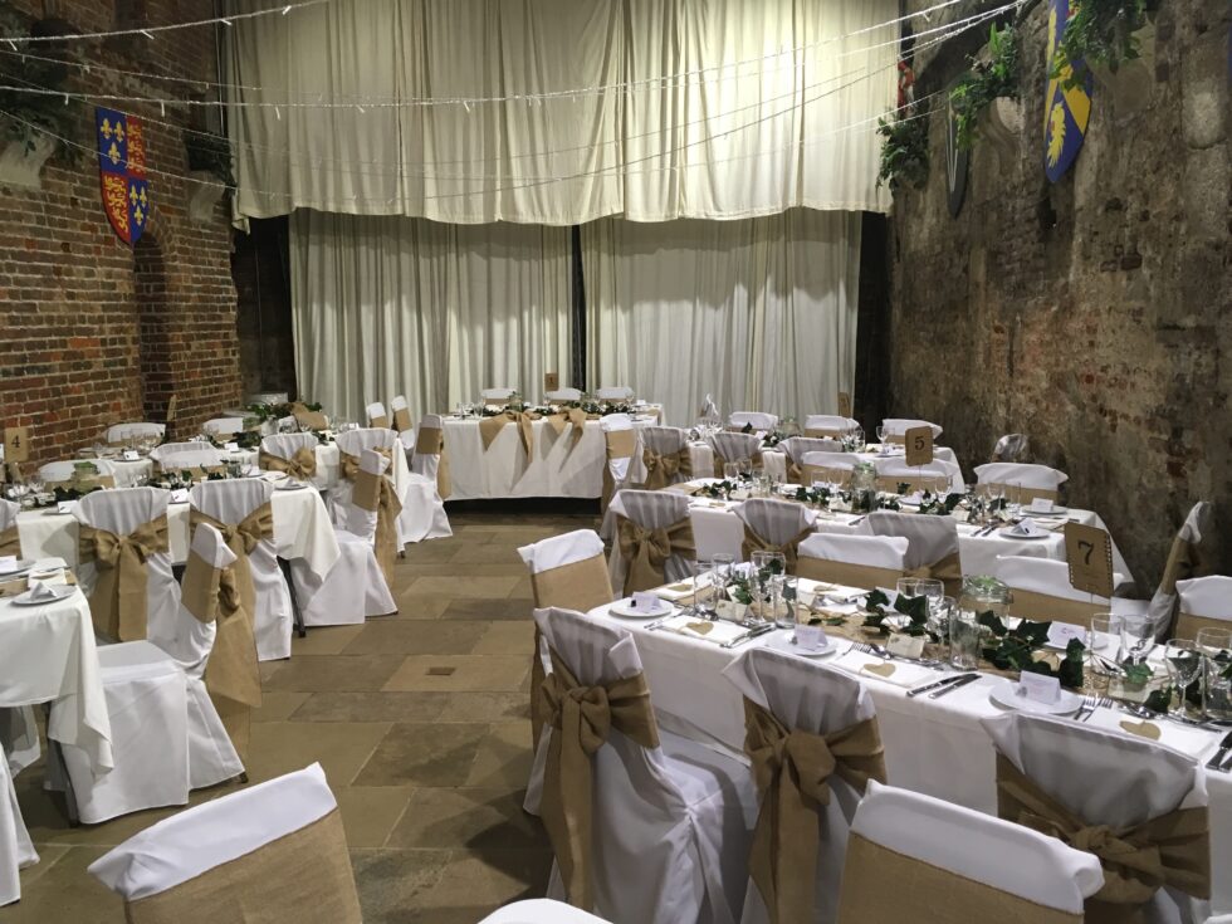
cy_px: 462
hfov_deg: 61.7
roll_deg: -0.1
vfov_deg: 48.2
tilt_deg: -8.8
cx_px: 616
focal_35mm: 29
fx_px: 1032
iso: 100
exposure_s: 1/33
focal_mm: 4.15
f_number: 2.2
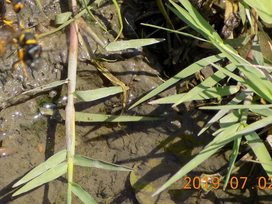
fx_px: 911
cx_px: 121
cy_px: 68
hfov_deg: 17.0
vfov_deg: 12.8
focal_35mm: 116
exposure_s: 1/320
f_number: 4.4
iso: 80
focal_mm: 15.3
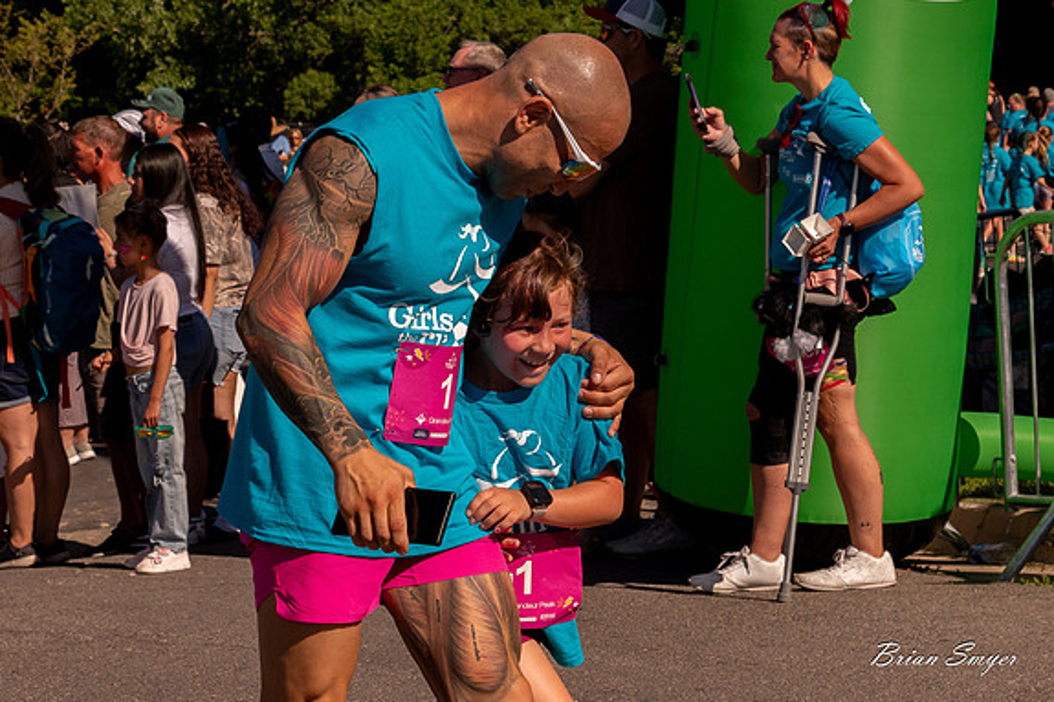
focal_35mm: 121
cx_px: 484
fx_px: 3541
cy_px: 302
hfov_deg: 16.9
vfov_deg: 11.3
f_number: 11
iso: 800
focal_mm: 65
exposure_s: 1/1600
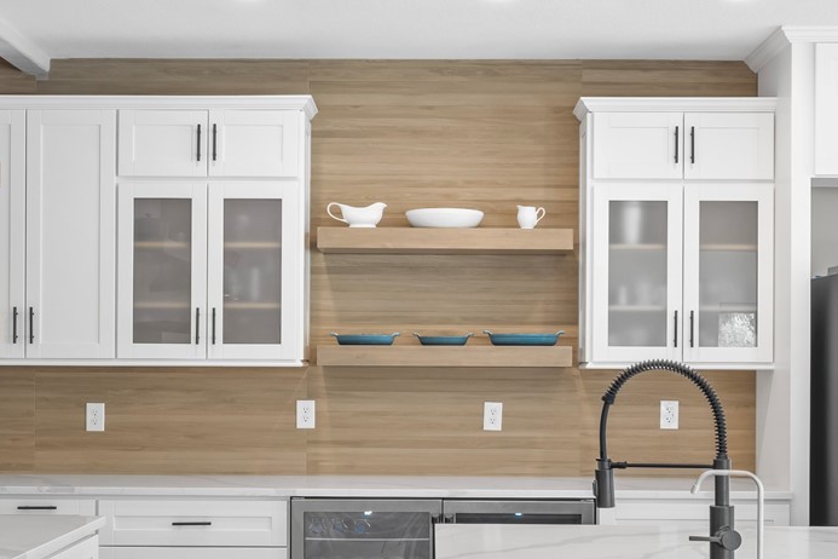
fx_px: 1350
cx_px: 417
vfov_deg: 23.3
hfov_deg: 34.5
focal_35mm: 58
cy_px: 370
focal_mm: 25
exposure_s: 1
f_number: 8
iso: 400
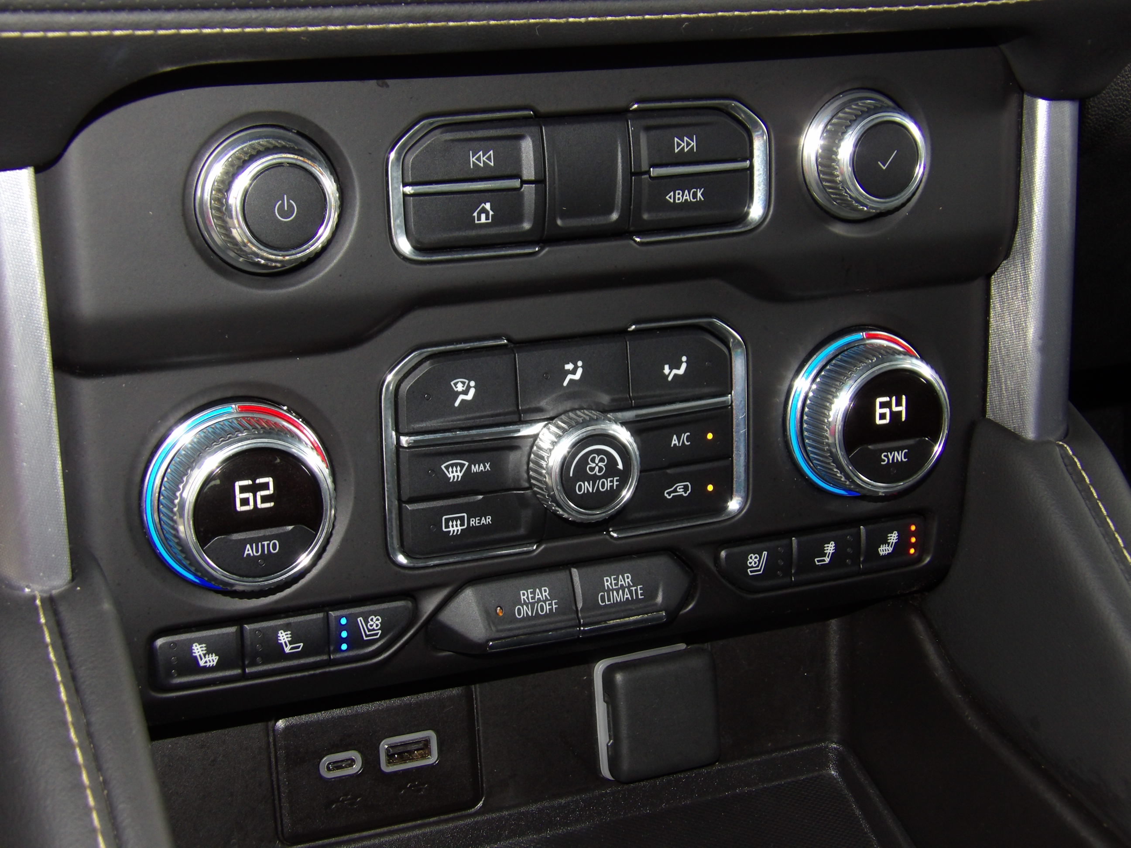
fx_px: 2026
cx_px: 566
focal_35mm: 62
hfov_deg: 31.2
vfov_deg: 23.7
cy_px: 424
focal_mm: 11.1
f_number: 4
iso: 200
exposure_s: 1/33
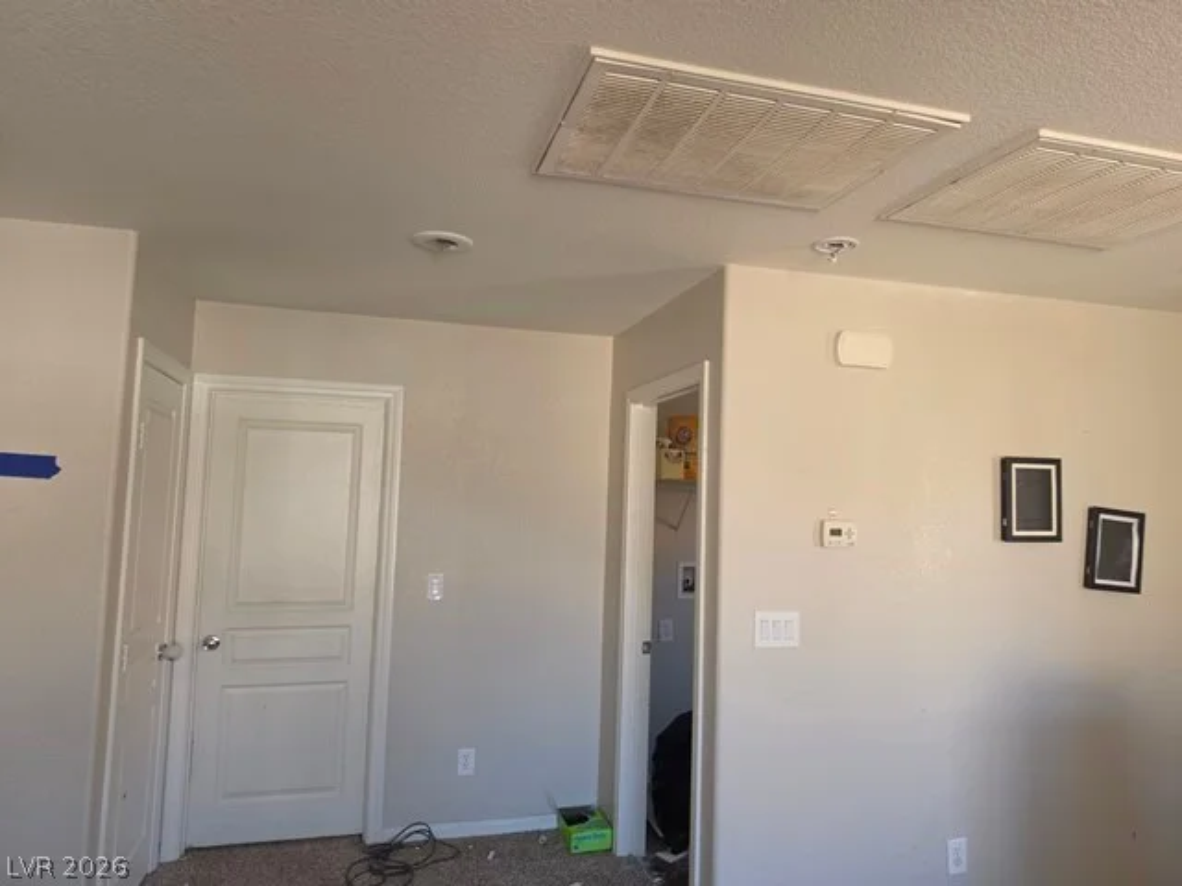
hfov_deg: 73.9
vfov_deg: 58.9
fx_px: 785
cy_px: 443
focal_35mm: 23
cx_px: 591
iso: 100
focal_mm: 6.5
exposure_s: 1/180
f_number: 1.4
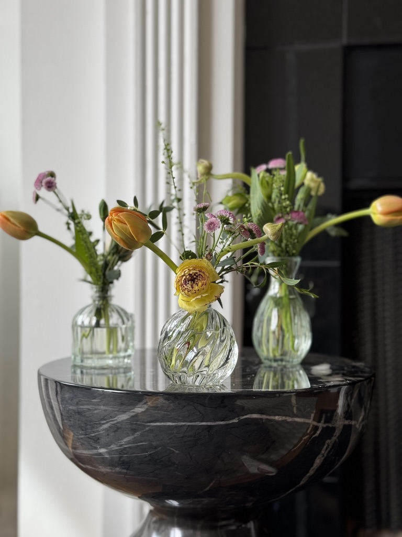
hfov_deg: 30.3
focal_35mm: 48
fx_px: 743
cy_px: 268
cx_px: 201
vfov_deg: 39.7
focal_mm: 6.76
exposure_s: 1/121
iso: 50
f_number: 1.78
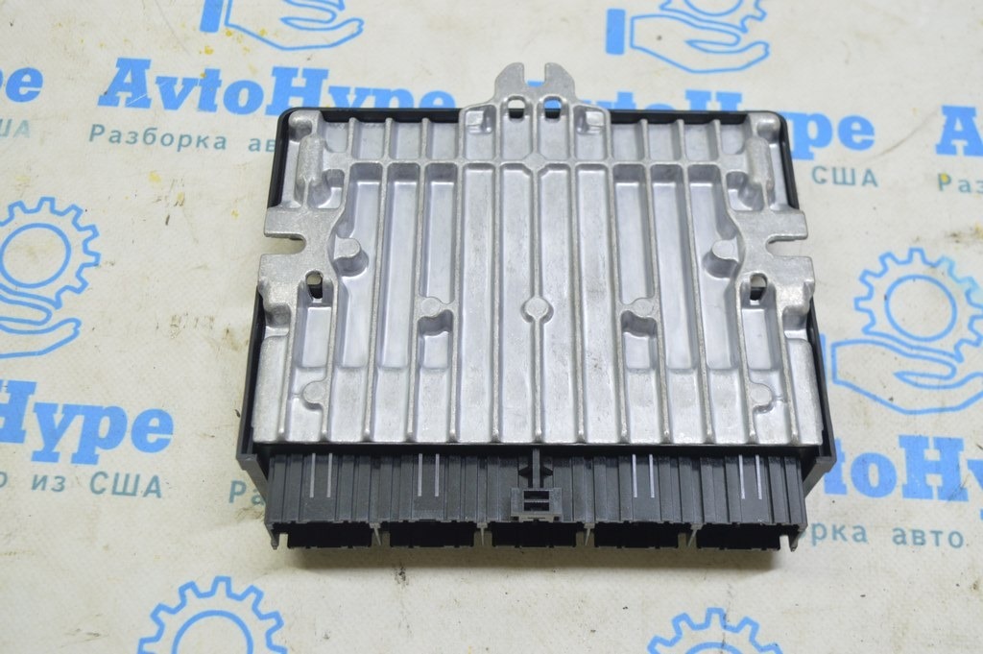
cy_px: 327
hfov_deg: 45.0
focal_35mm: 44
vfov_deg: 30.8
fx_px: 1187
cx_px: 492
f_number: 5.6
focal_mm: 29
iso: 400
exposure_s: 1/20
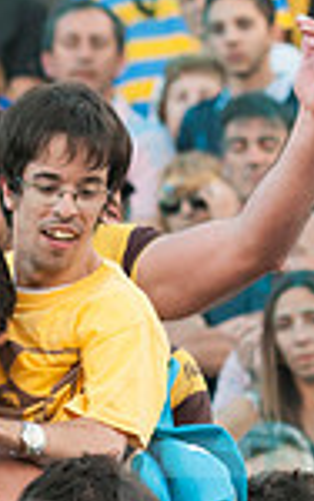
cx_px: -23
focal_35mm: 601
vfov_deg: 3.5
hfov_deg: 2.2
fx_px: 8213
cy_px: 539
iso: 500
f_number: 2.8
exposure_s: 1/500
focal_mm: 102
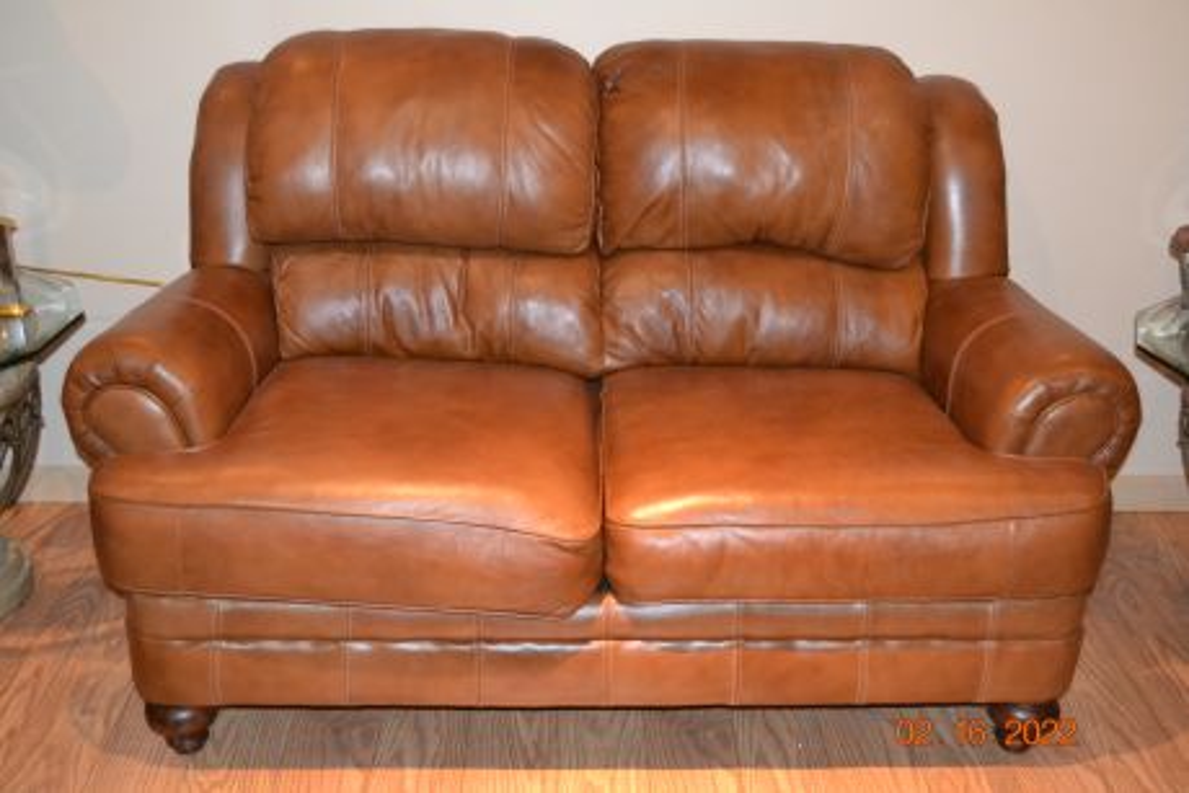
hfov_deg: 49.5
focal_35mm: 39
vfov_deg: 34.2
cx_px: 594
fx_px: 1288
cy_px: 396
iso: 3200
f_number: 4
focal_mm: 26
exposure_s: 1/60
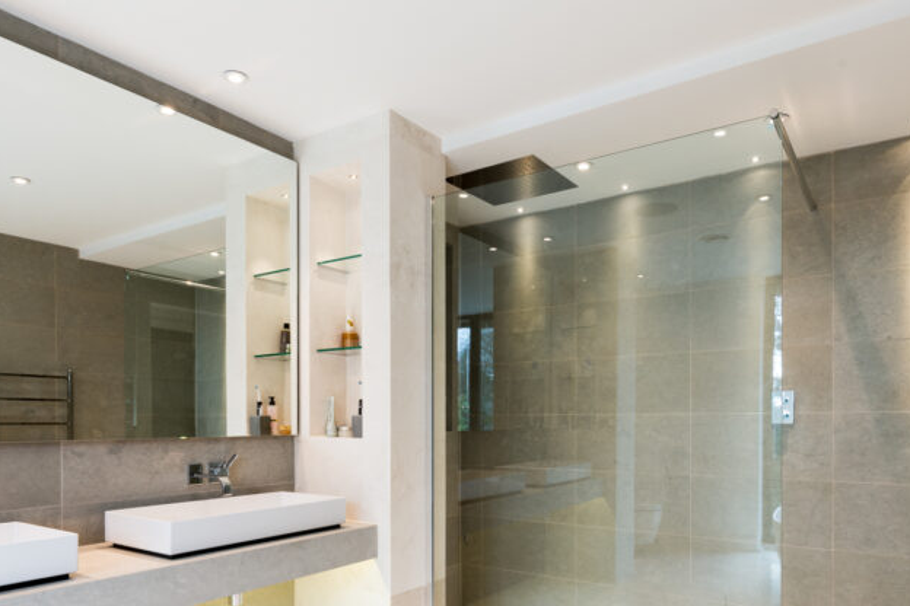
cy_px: 424
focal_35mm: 25
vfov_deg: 50.0
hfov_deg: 71.5
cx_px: 439
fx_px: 632
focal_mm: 15
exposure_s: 1/1.67
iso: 100
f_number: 11
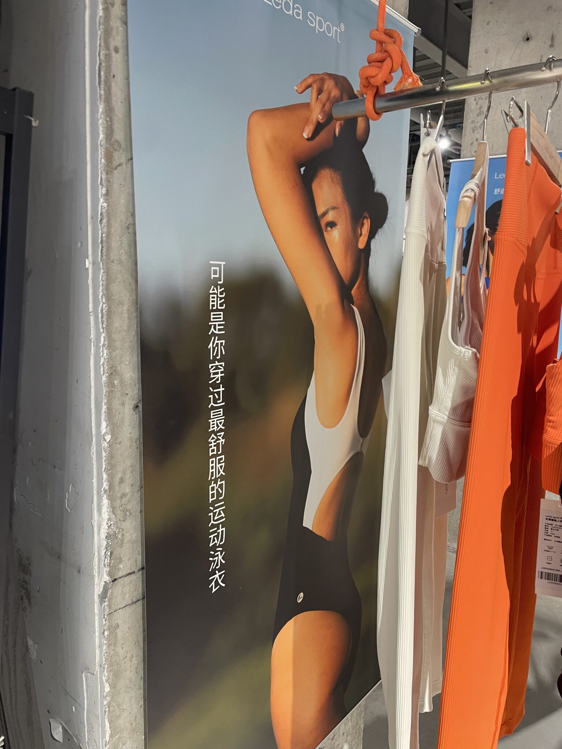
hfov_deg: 53.1
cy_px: 374
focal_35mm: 26
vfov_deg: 67.3
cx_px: 281
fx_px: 563
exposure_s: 1/50
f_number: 1.6
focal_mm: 4.2
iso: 100
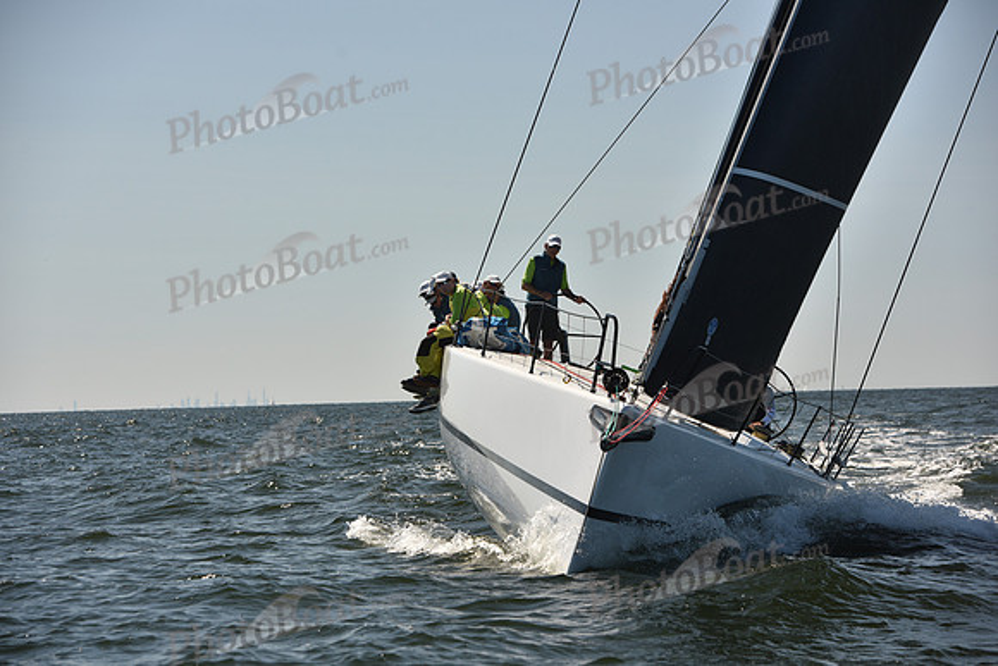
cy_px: 333
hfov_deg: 17.6
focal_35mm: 116
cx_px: 499
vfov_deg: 11.8
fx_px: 3216
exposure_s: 1/800
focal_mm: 116
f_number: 6.3
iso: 250
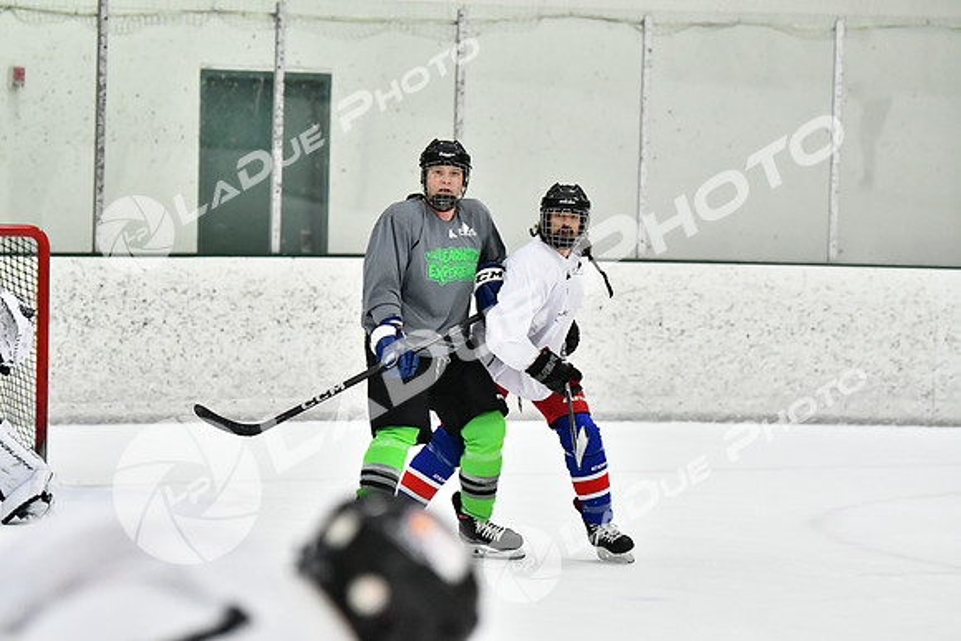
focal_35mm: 195
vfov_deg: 7.0
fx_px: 5206
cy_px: 320
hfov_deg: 10.5
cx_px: 480
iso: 6400
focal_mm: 130
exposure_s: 1/2000
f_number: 2.8
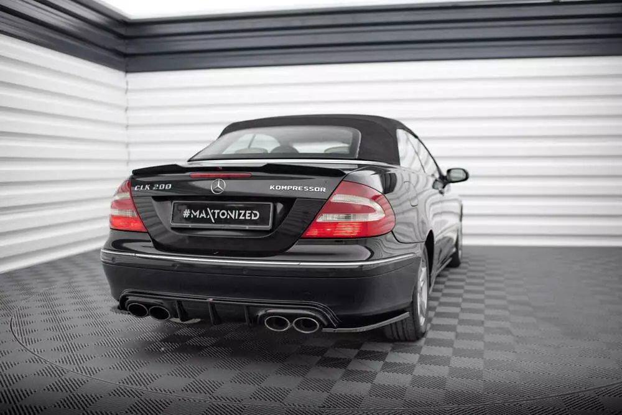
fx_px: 605
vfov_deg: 37.9
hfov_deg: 54.4
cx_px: 311
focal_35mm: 35
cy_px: 208
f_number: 2.5
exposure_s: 1/125
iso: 500
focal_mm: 35
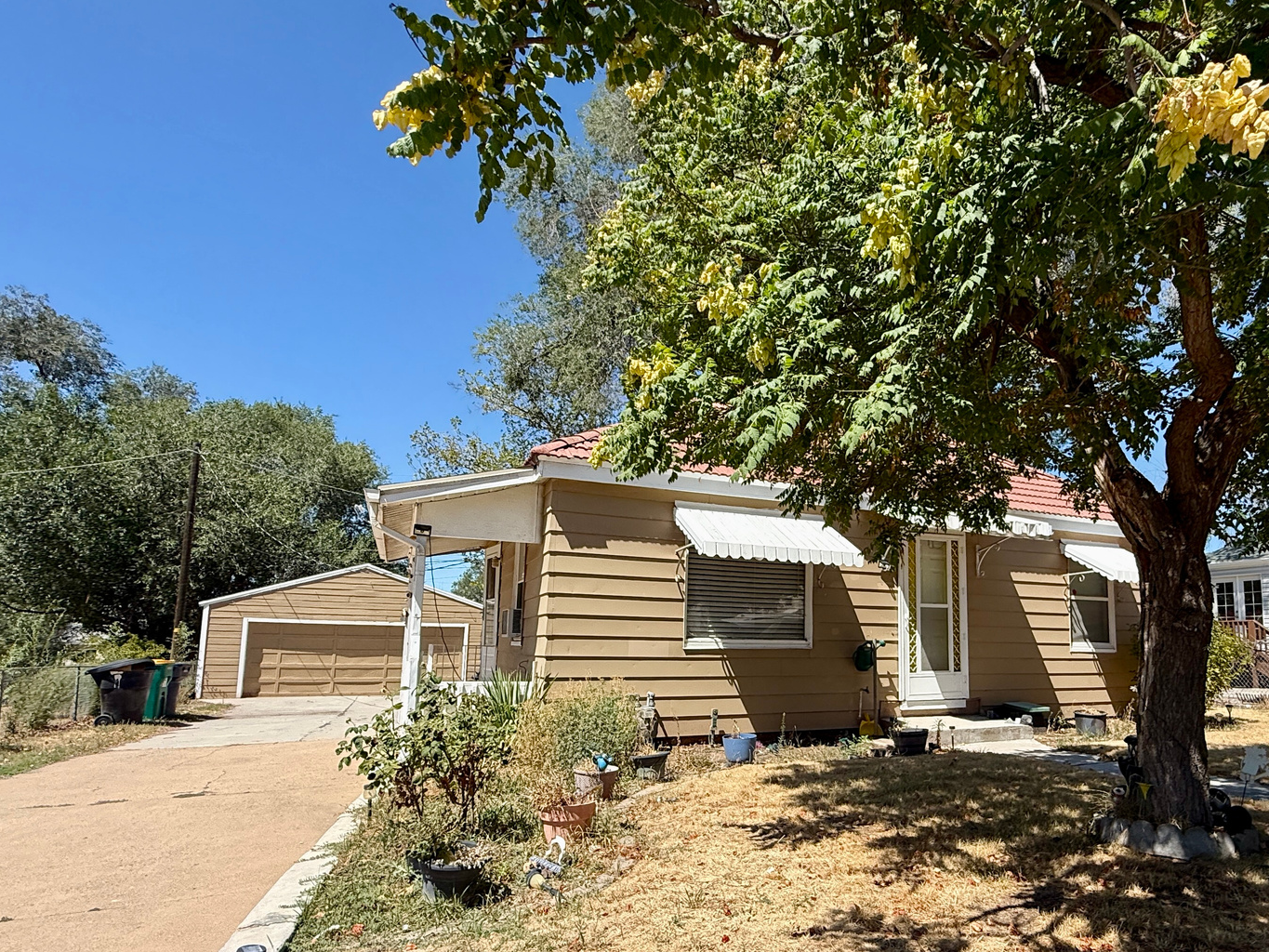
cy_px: 558
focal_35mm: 21
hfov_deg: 77.7
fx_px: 770
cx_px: 786
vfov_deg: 63.0
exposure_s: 1/2092
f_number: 2.2
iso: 80
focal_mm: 2.22
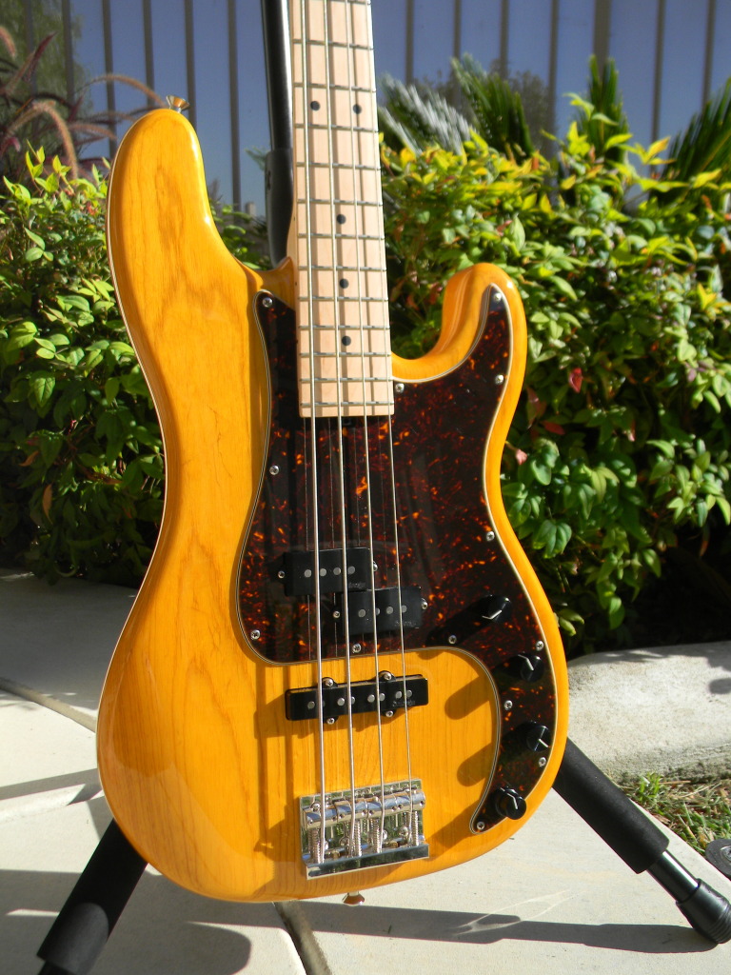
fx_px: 1014
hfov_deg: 39.7
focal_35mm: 36
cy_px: 488
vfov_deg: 51.4
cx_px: 366
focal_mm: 6.4
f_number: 3.7
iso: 80
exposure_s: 1/617
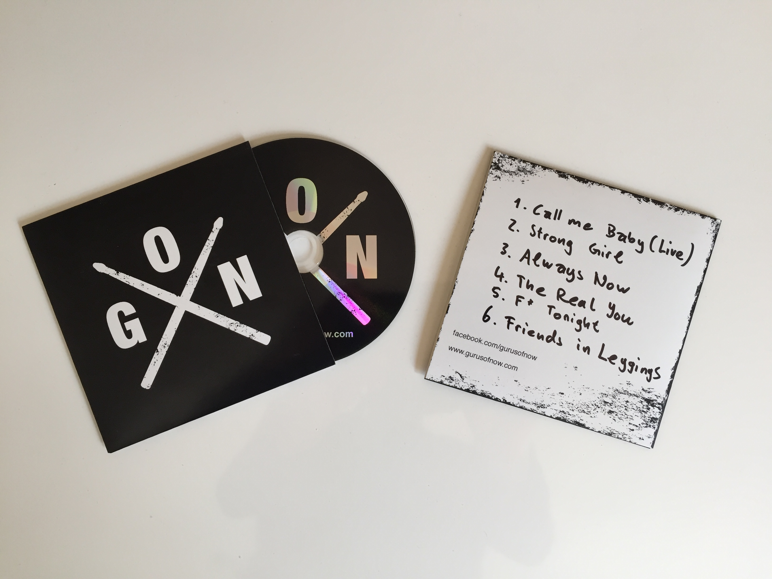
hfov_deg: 61.7
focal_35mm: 29
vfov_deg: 48.2
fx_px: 647
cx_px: 386
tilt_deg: -88.4
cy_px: 290
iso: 40
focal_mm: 4.15
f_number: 2.2
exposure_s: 1/33
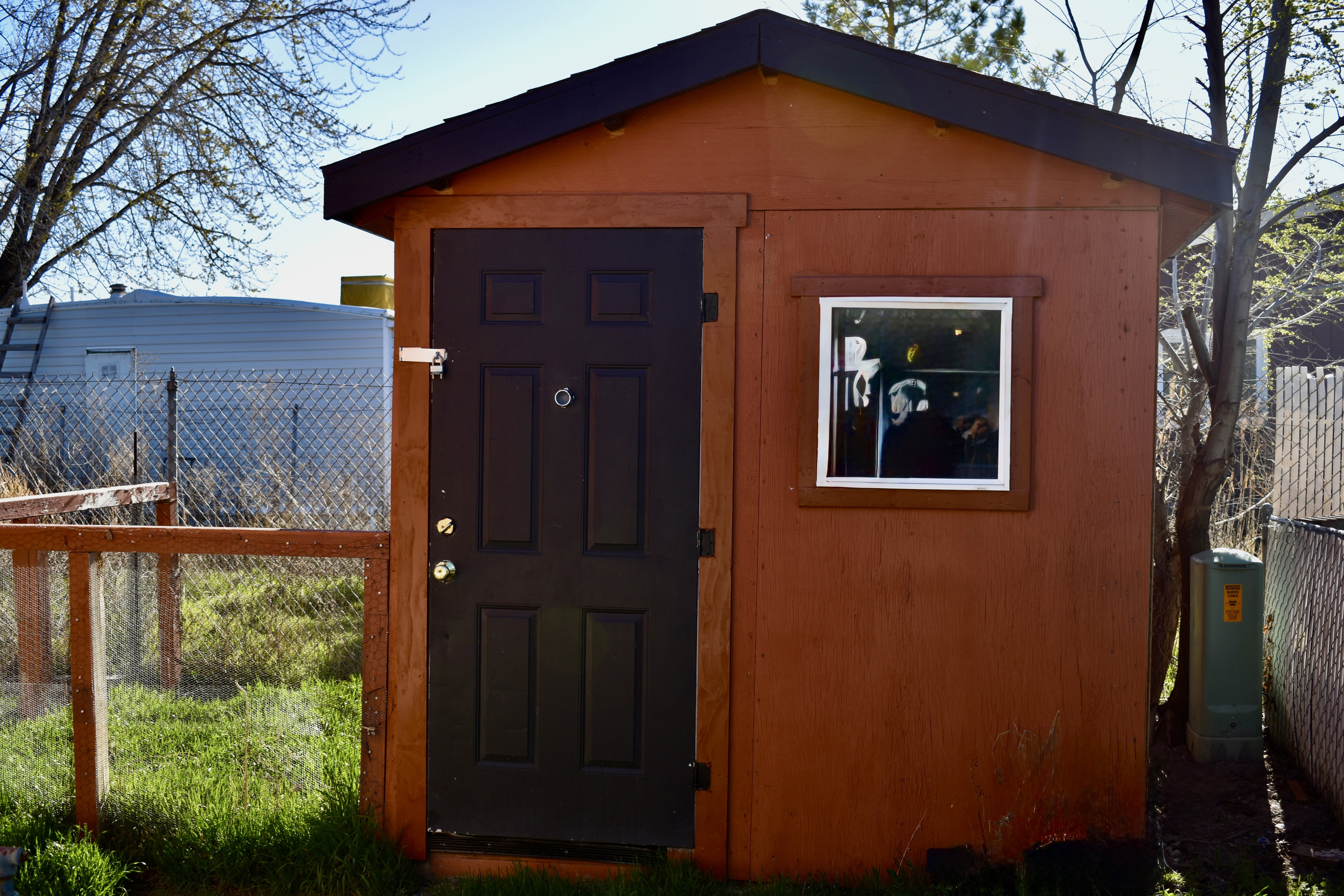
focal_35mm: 42
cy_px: 448
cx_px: 672
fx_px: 1568
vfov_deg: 31.9
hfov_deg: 46.4
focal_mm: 28
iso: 100
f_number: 4.5
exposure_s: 1/320
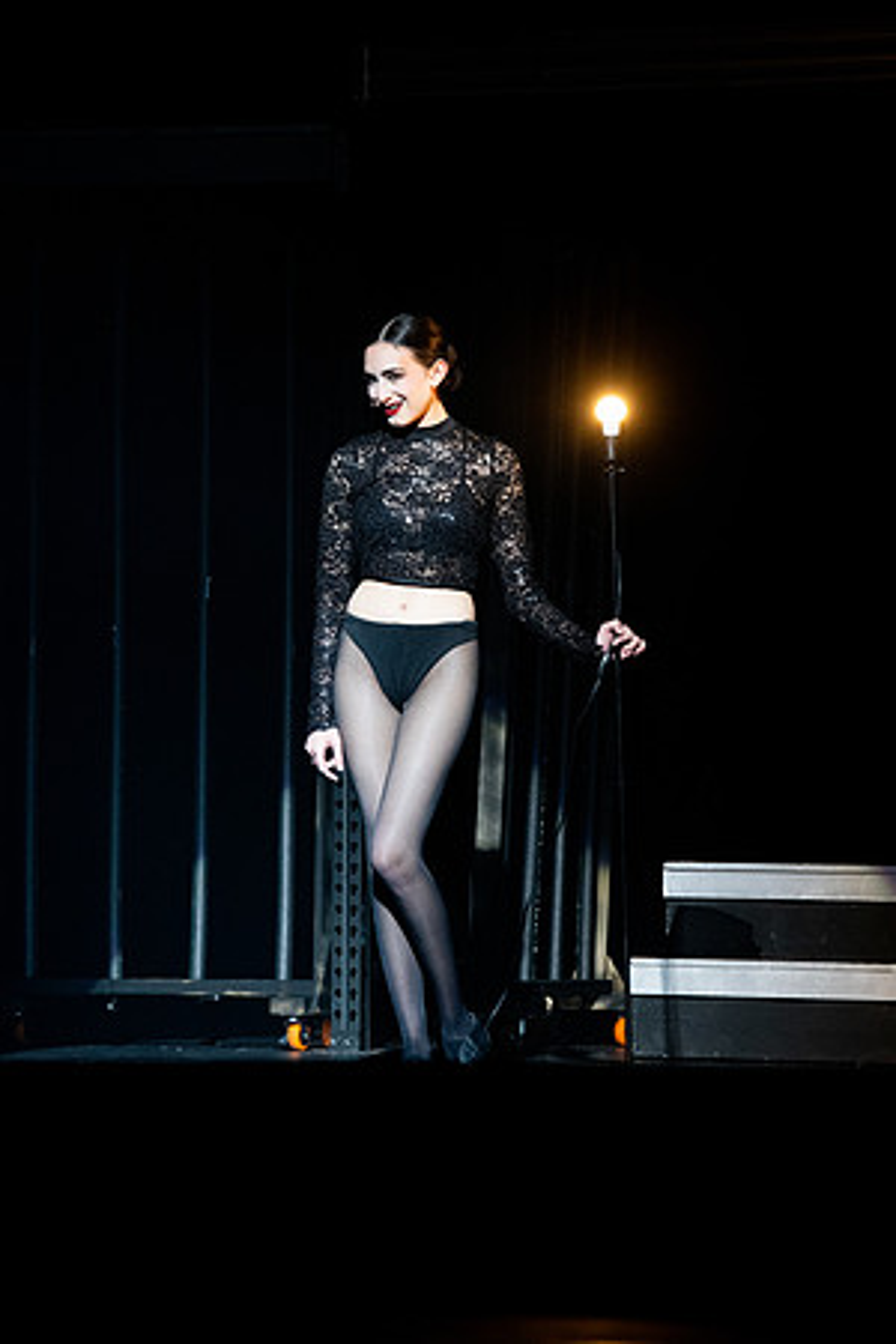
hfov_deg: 6.9
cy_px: 672
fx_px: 7466
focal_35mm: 200
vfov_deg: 10.3
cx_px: 448
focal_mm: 200
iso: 8000
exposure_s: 1/400
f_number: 7.1
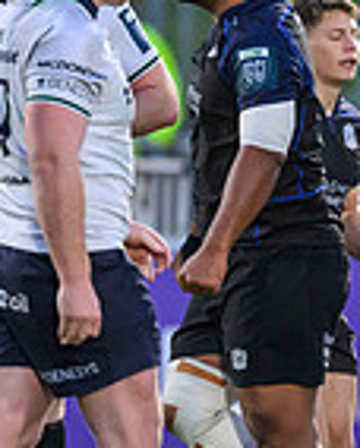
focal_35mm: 2500
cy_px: 237
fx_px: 33224
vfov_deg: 0.8
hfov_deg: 0.6
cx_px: 977
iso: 4000
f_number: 4
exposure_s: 1/1250
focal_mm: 560
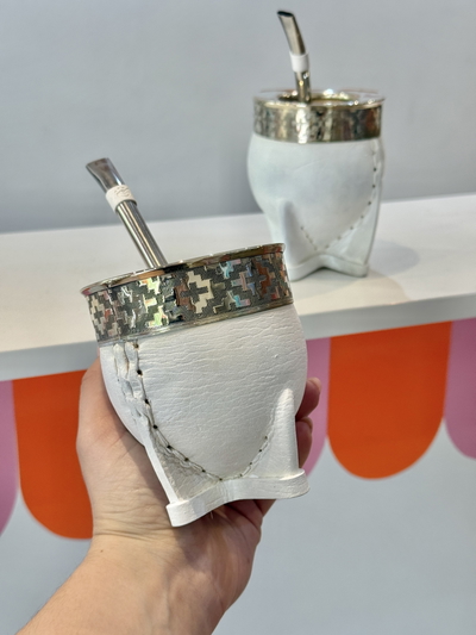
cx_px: 238
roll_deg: -0.1
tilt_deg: -17.6
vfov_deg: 39.6
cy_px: 318
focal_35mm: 48
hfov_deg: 30.3
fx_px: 880
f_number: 1.78
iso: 64
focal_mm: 6.76
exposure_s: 1/100
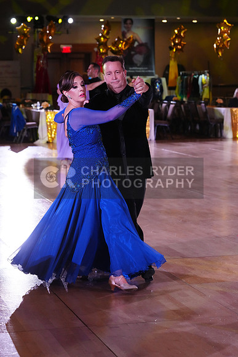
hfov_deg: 14.7
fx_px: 922
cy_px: 178
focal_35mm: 93
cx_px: 119
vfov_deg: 21.9
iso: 5000
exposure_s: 1/400
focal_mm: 93
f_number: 5
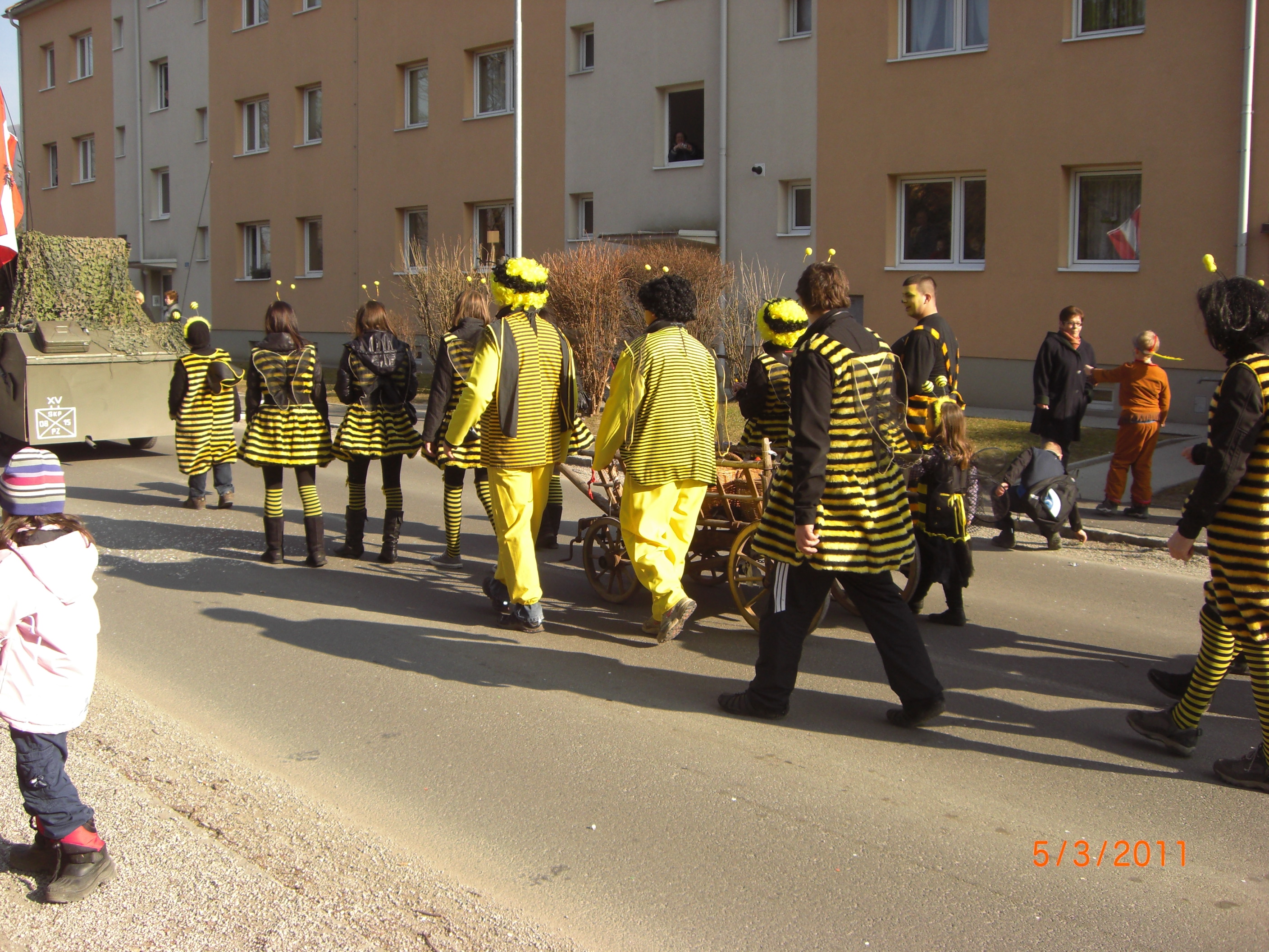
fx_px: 1393
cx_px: 634
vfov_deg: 37.7
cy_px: 476
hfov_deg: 49.0
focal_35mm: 38
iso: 64
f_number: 2.7
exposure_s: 1/640
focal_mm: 6.2
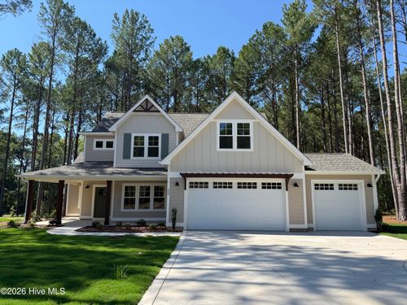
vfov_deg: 56.8
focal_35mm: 24
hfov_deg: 71.6
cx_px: 204
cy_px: 152
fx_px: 282
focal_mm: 6.76
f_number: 1.78
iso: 80
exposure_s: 1/2611
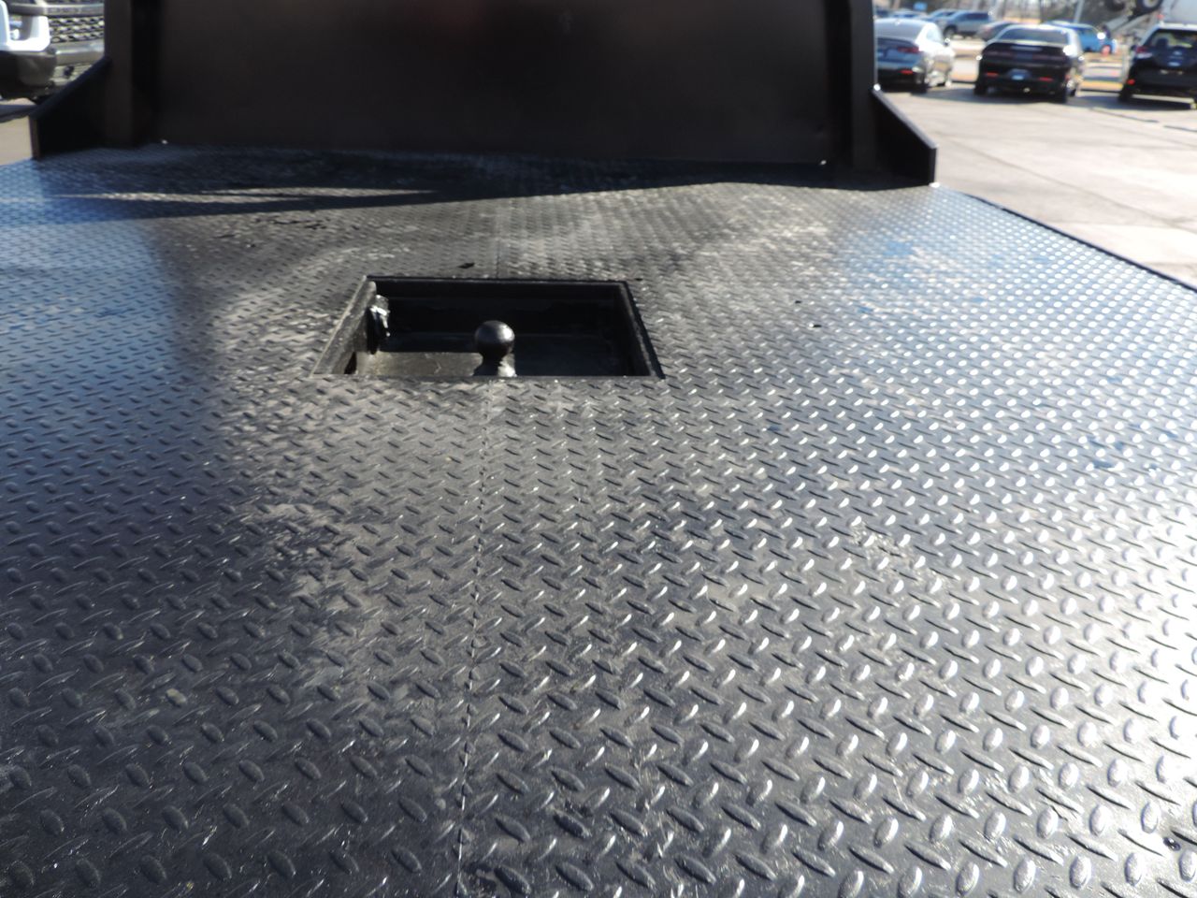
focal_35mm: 24
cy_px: 449
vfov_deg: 56.8
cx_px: 598
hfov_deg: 71.6
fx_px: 830
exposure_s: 1/320
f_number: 3
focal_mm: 4.3
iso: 80
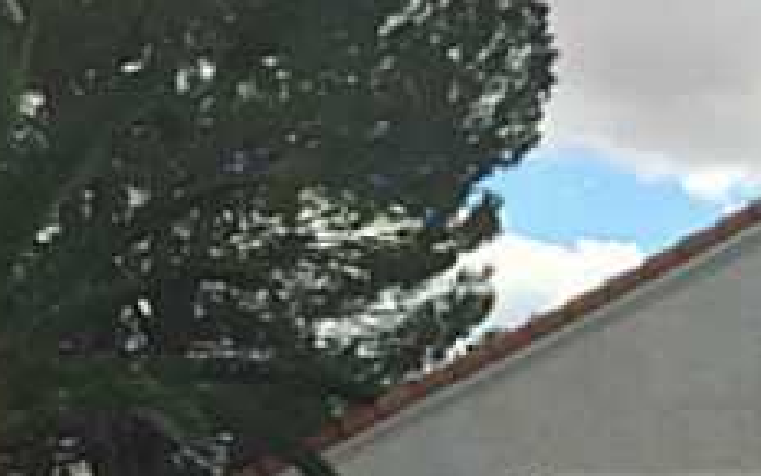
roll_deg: +0.5
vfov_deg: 11.8
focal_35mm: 106
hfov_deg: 18.0
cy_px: 739
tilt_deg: -1.7
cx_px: 1056
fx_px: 2198
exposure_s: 1/1721
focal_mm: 4.15
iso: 32
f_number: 2.2
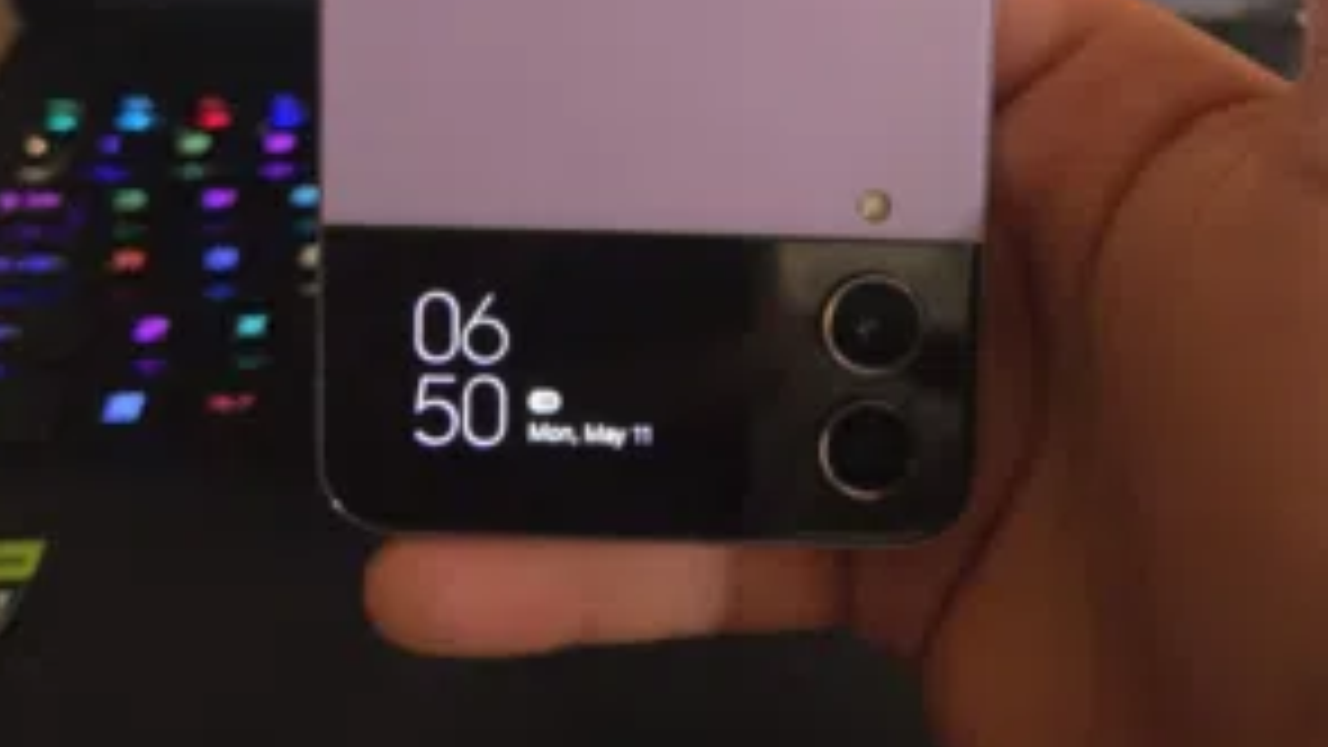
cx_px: 662
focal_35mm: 34
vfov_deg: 33.0
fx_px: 1197
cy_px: 81
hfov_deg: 58.0
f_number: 1.8
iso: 1000
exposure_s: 1/100
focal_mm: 5.4
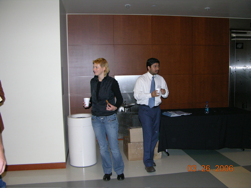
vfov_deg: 40.7
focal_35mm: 35
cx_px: 126
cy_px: 94
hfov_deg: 52.6
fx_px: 254
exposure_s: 1/60.1
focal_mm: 8.9
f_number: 2.8
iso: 200
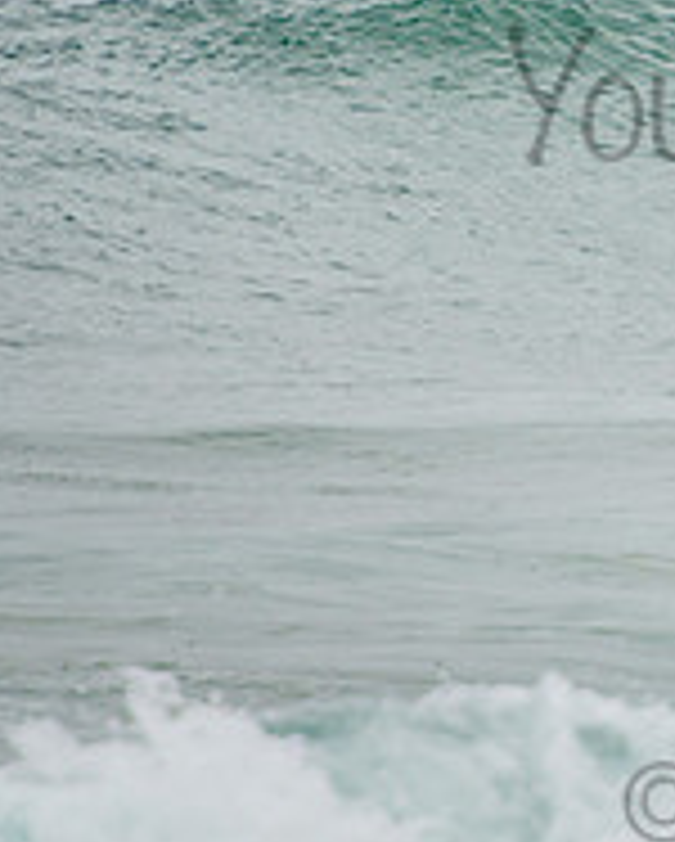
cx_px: 972
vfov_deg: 1.1
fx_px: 43505
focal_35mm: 1745
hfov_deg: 0.9
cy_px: 56
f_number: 5.6
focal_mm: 390
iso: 280
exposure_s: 1/1600
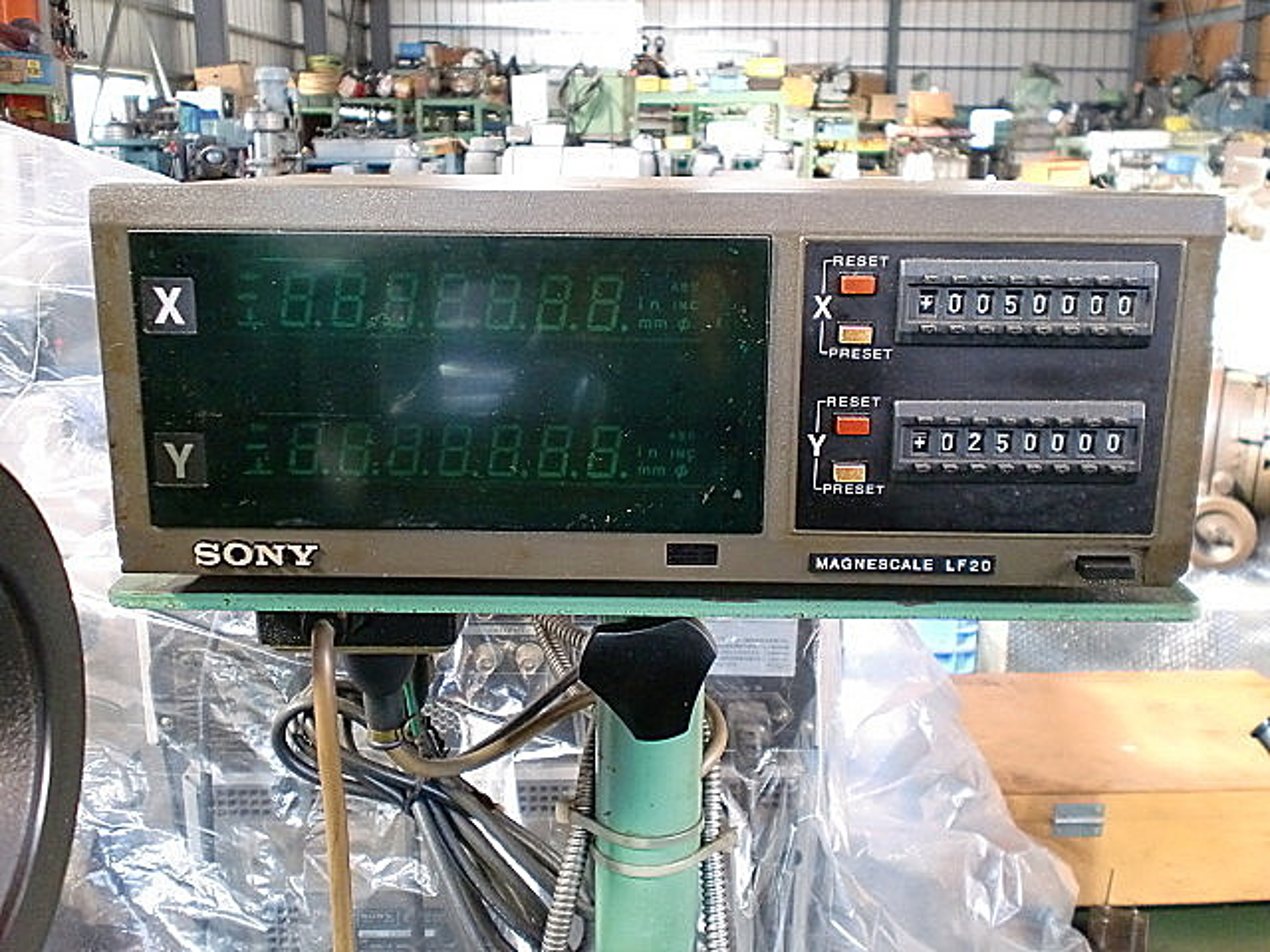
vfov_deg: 40.7
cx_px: 635
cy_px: 476
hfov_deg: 52.6
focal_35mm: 35
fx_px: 1284
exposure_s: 1/60
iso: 320
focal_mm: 6.3
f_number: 3.1
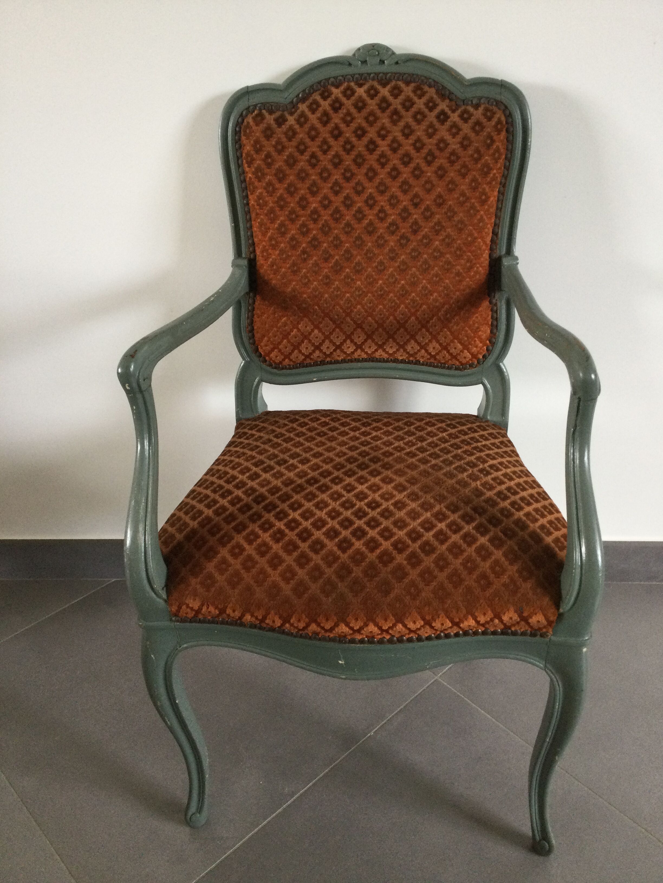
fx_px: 792
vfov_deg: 58.4
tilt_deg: -32.6
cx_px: 332
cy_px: 442
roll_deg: +1.3
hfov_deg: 45.4
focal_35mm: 31
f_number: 2.4
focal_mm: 3.3
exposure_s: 1/33
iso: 100
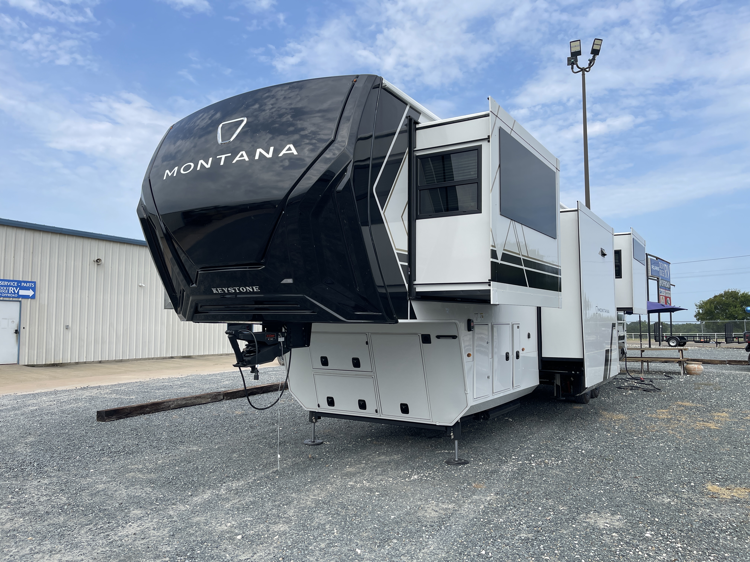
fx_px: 542
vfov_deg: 54.9
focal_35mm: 25
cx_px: 375
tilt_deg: +3.2
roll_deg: +0.1
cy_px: 281
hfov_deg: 69.4
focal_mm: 5.1
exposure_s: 1/3003
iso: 32
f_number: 1.6
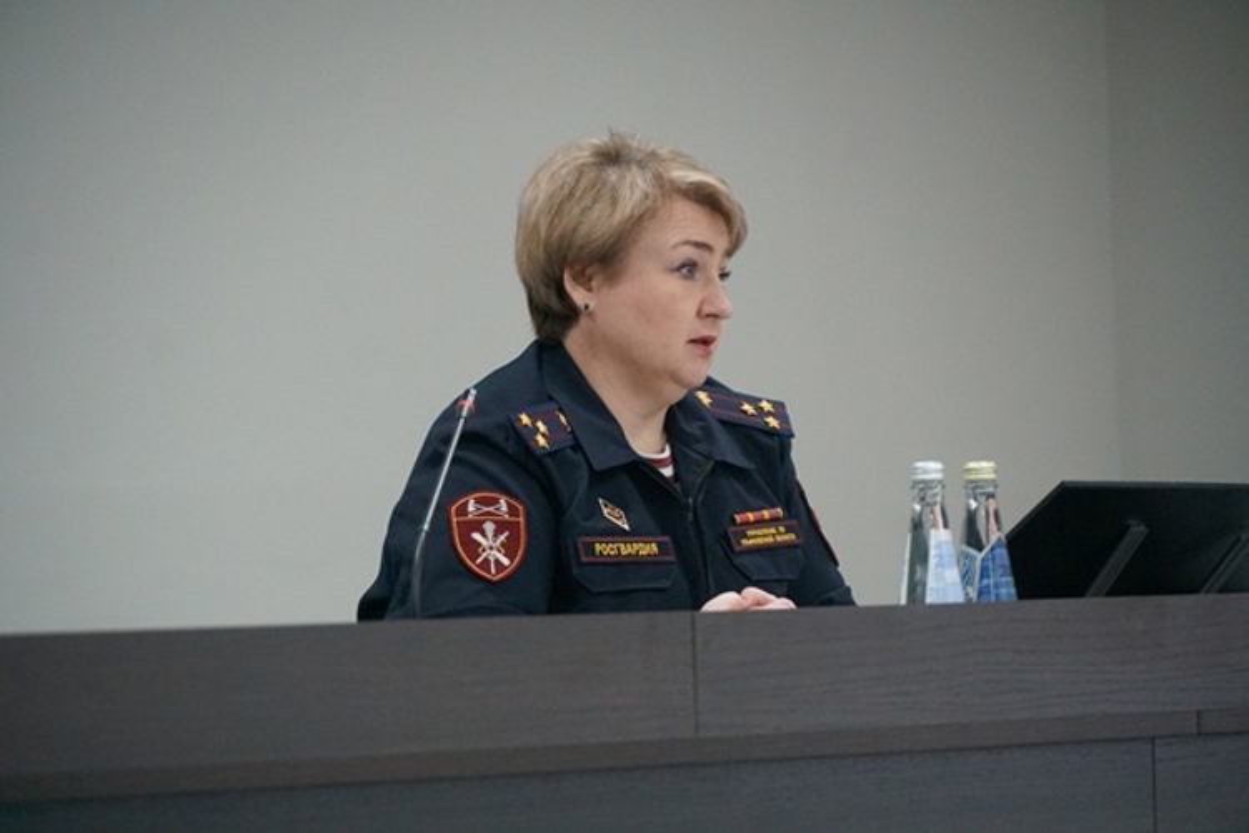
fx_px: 6921
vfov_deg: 6.9
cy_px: 416
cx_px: 624
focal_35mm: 200
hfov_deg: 10.3
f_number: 5.6
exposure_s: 1/250
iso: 6400
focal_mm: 133
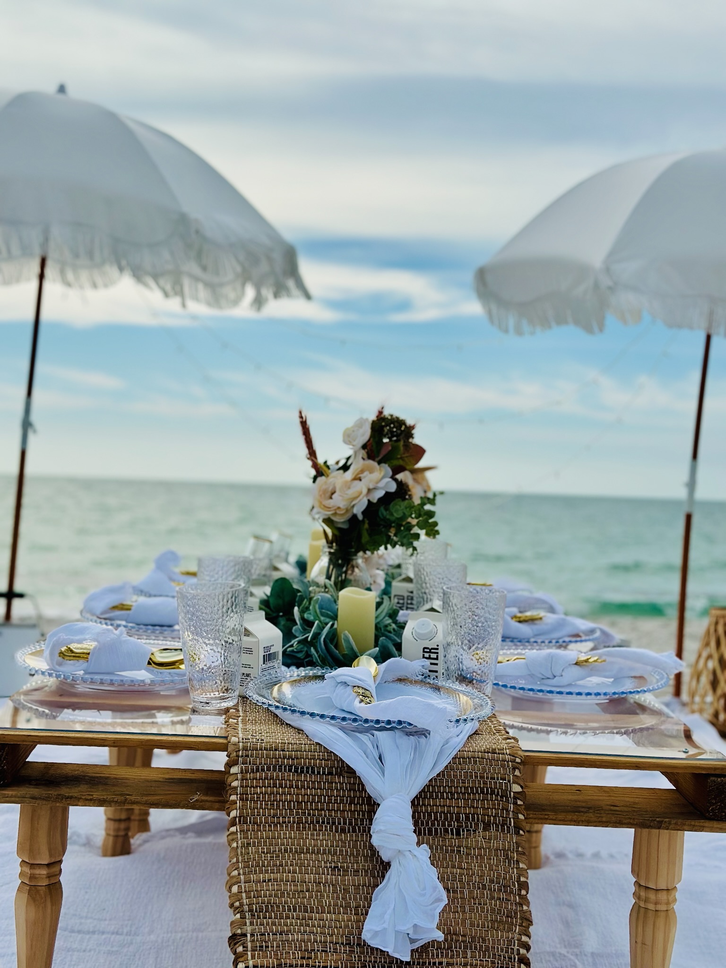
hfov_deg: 30.3
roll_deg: -3.2
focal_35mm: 48
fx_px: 1342
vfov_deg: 39.7
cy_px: 484
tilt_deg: +1.1
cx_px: 363
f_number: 1.78
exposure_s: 1/15873
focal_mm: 6.86
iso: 80
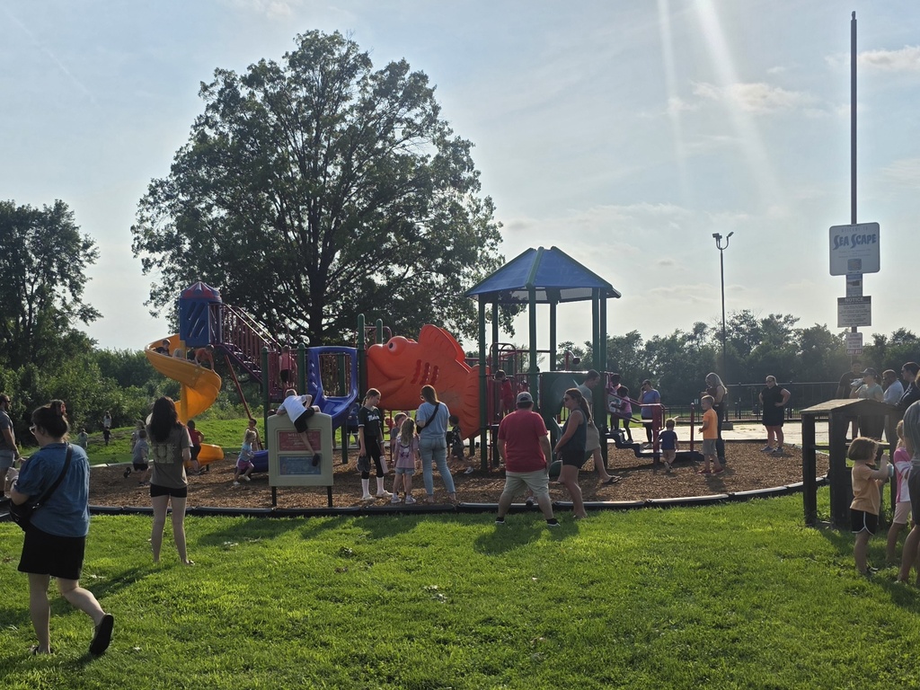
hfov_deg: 73.9
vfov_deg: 58.9
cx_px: 460
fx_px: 611
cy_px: 345
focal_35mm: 23
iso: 50
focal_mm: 6.3
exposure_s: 1/10000
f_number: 1.7
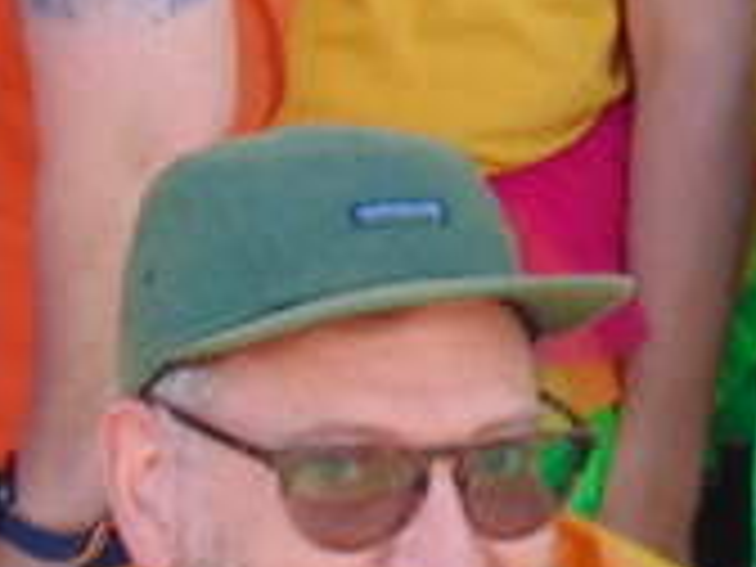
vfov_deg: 4.2
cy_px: -9
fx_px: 7797
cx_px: 896
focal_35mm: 357
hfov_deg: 5.5
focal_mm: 9
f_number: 3.5
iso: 80
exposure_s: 1/100
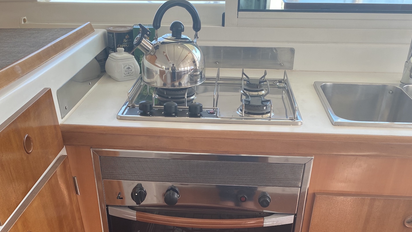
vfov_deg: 27.9
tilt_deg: -32.1
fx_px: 437
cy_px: 235
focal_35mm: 40
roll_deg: -0.5
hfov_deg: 50.5
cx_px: 195
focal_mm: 4.25
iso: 50
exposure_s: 1/121
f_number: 1.8
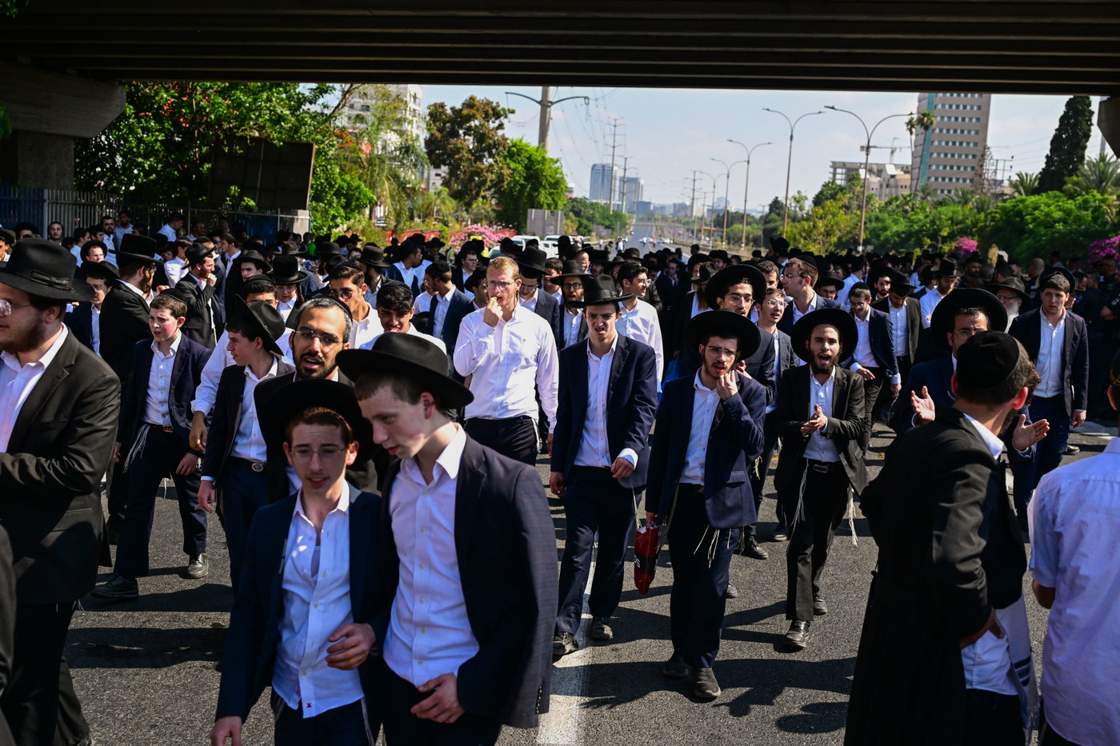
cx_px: 560
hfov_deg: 50.7
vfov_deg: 35.0
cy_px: 373
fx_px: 1182
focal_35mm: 38
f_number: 4
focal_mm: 38
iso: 2000
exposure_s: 1/10000
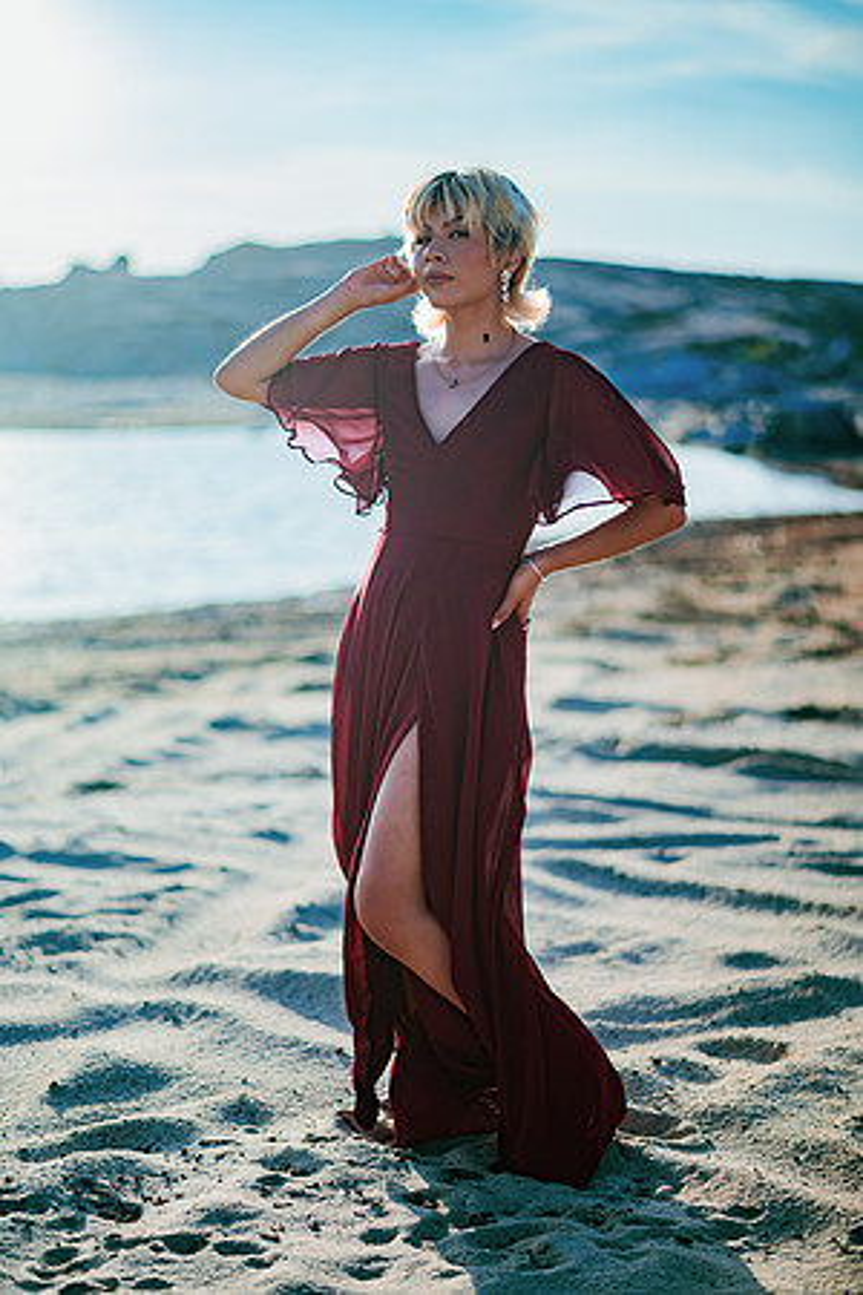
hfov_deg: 23.4
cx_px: 432
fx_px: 2085
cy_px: 648
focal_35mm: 58
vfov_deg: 34.5
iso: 100
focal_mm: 58
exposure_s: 1/8000
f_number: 1.4
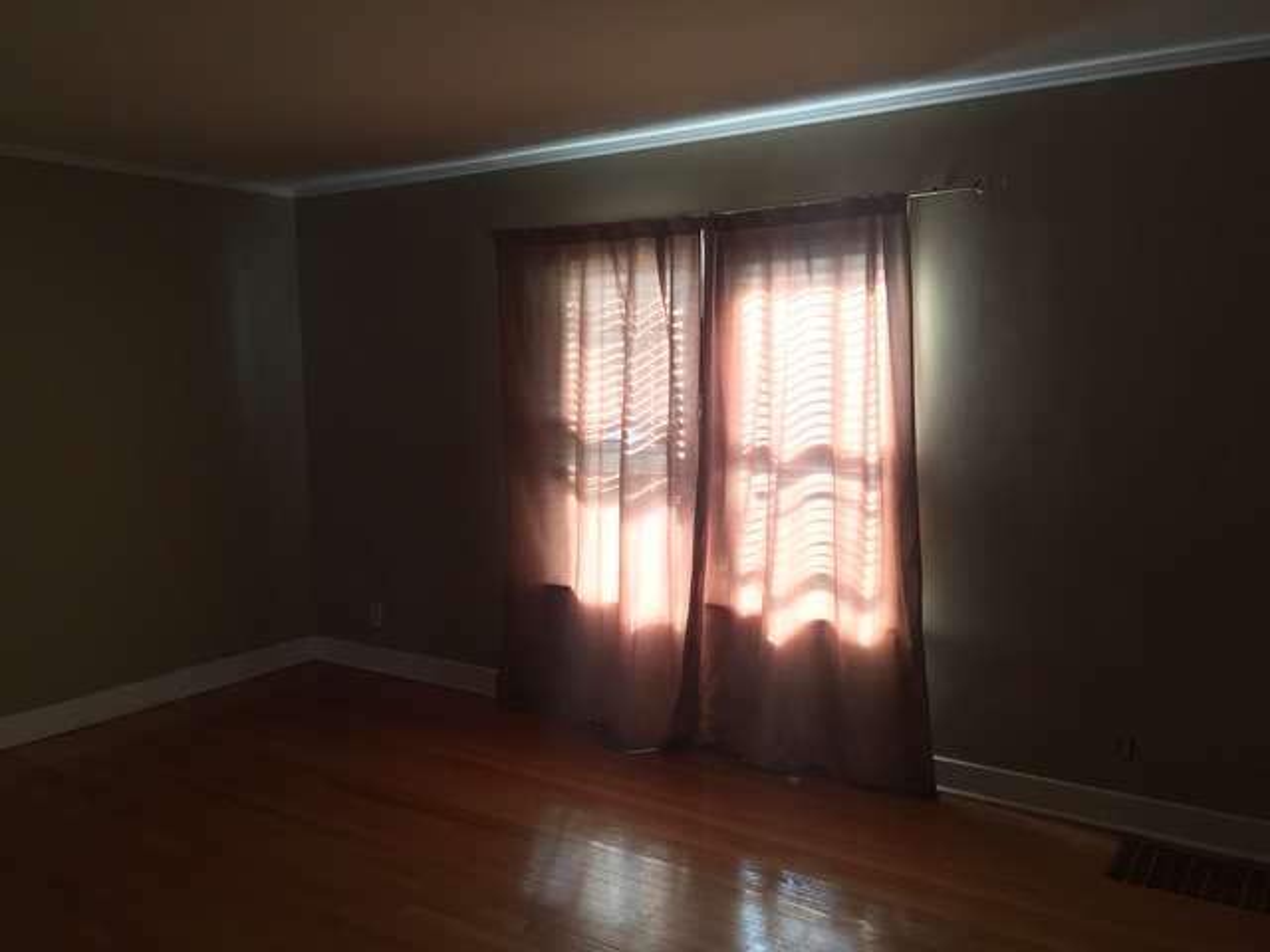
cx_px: 635
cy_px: 476
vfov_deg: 48.2
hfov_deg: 61.7
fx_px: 1064
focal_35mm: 29
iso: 125
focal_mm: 4.15
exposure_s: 1/30
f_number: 2.2
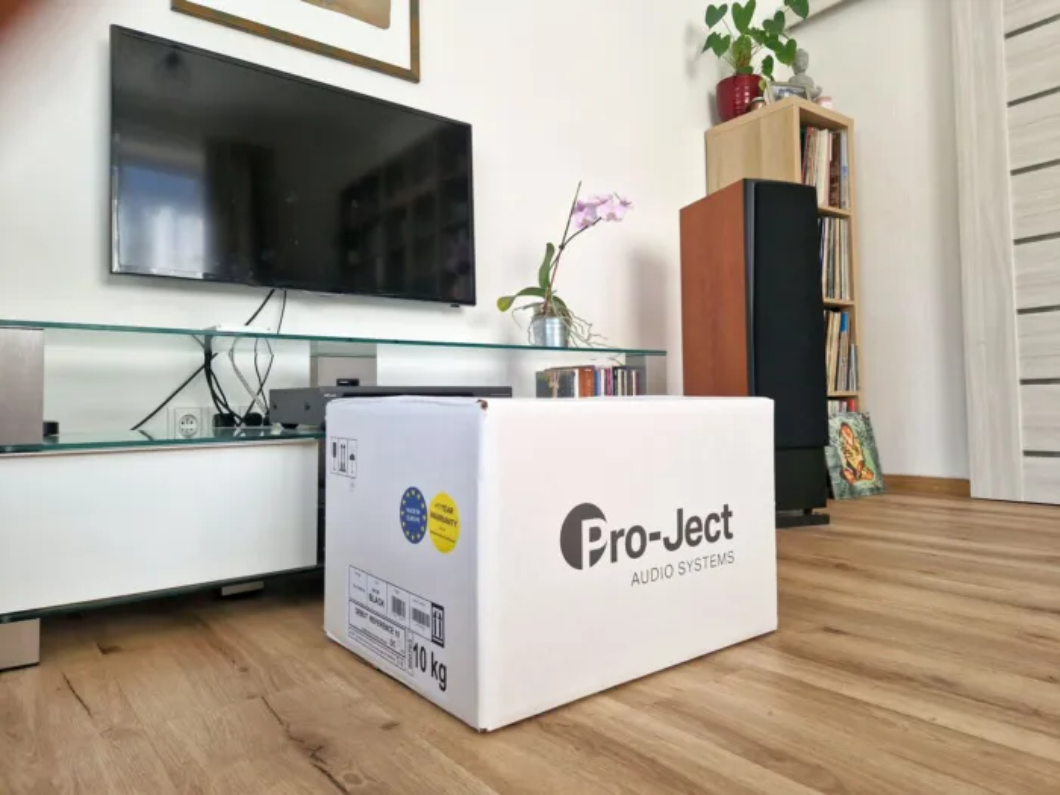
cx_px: 530
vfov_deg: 58.9
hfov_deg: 73.9
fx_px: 704
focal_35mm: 23
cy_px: 398
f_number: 1.8
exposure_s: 1/100
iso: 64
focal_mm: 5.4
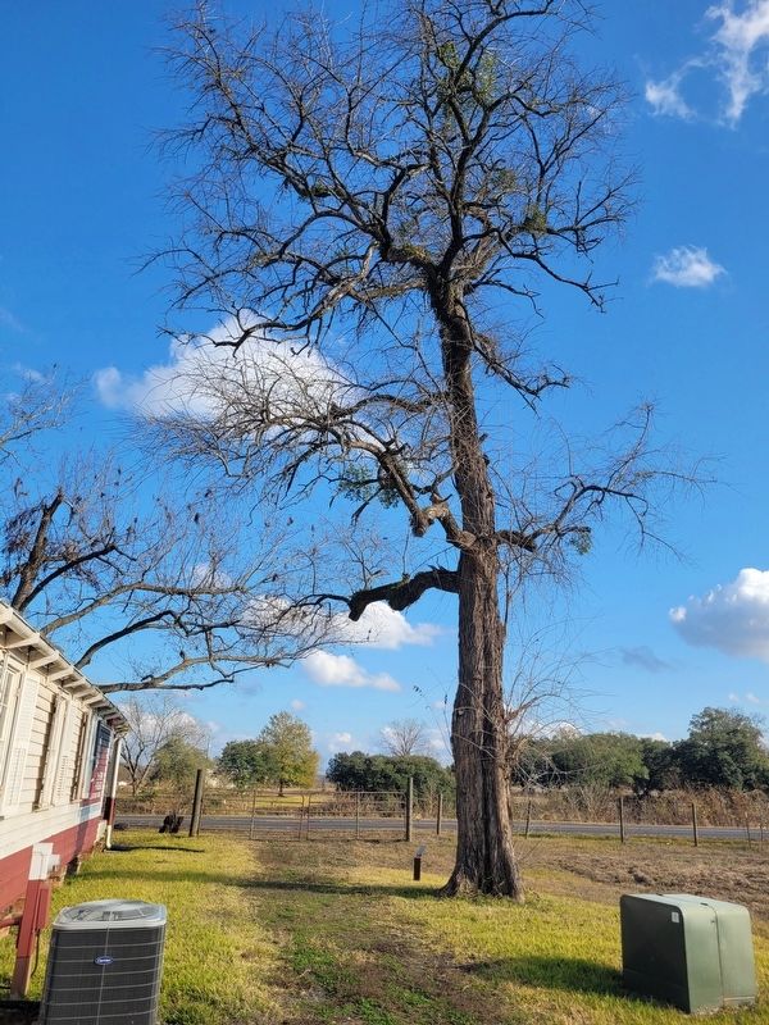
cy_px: 512
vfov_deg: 67.3
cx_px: 384
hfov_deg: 53.1
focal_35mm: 26
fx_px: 770
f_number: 1.8
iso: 40
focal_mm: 5.4
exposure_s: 1/1654
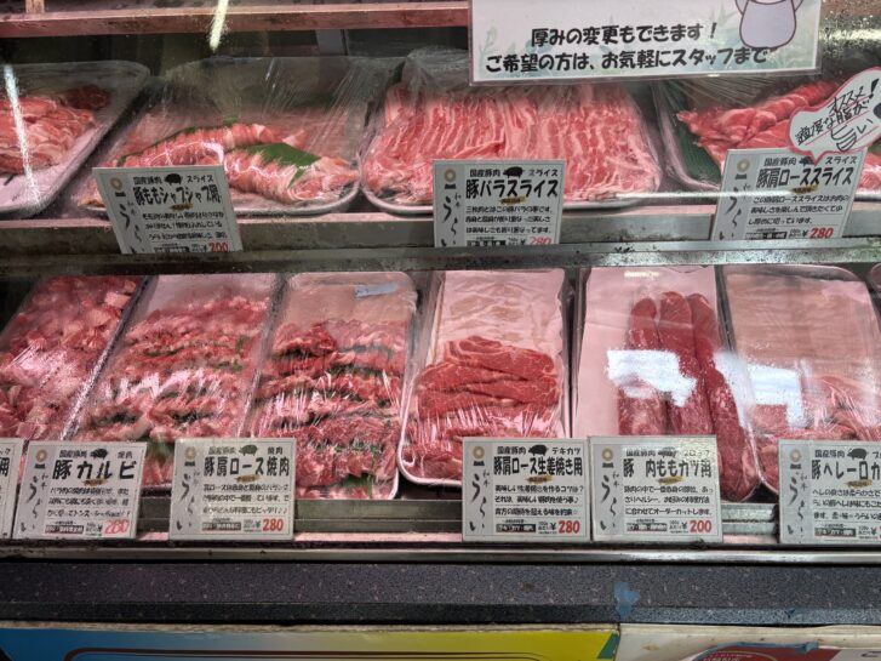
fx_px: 662
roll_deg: +1.7
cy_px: 330
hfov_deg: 67.3
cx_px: 440
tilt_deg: -37.1
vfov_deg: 53.0
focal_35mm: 26
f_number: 1.6
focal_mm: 5.96
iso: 80
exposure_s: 1/120
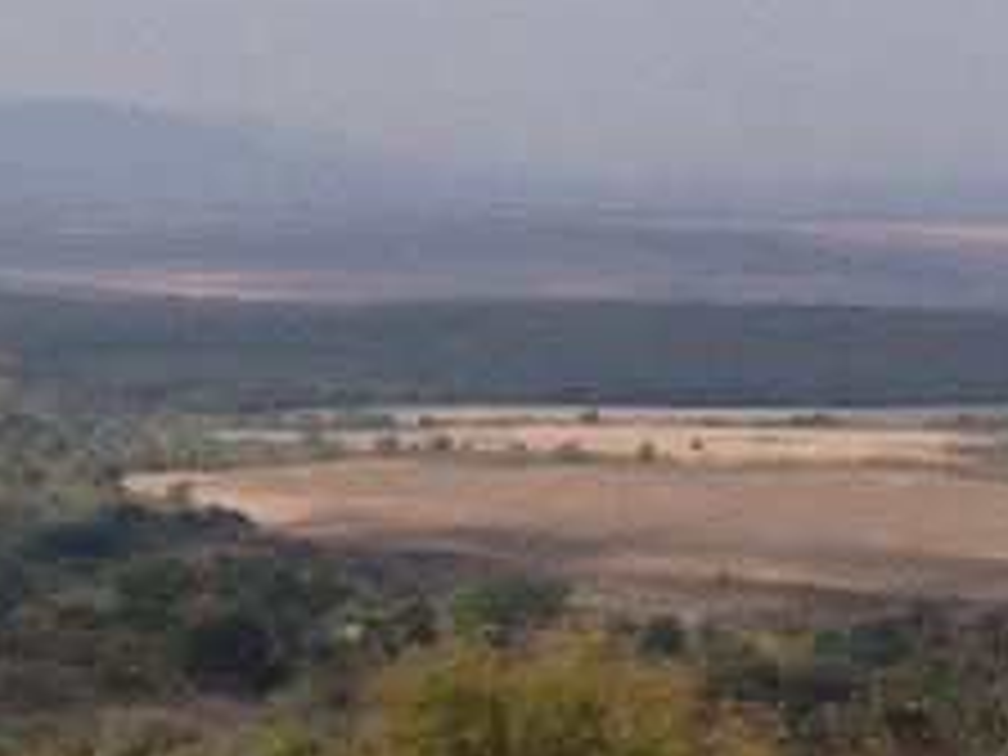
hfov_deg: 12.1
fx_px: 4659
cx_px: -194
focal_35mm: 160
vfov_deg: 9.2
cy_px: 702
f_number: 2.4
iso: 50
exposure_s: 1/1672
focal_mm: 4.28
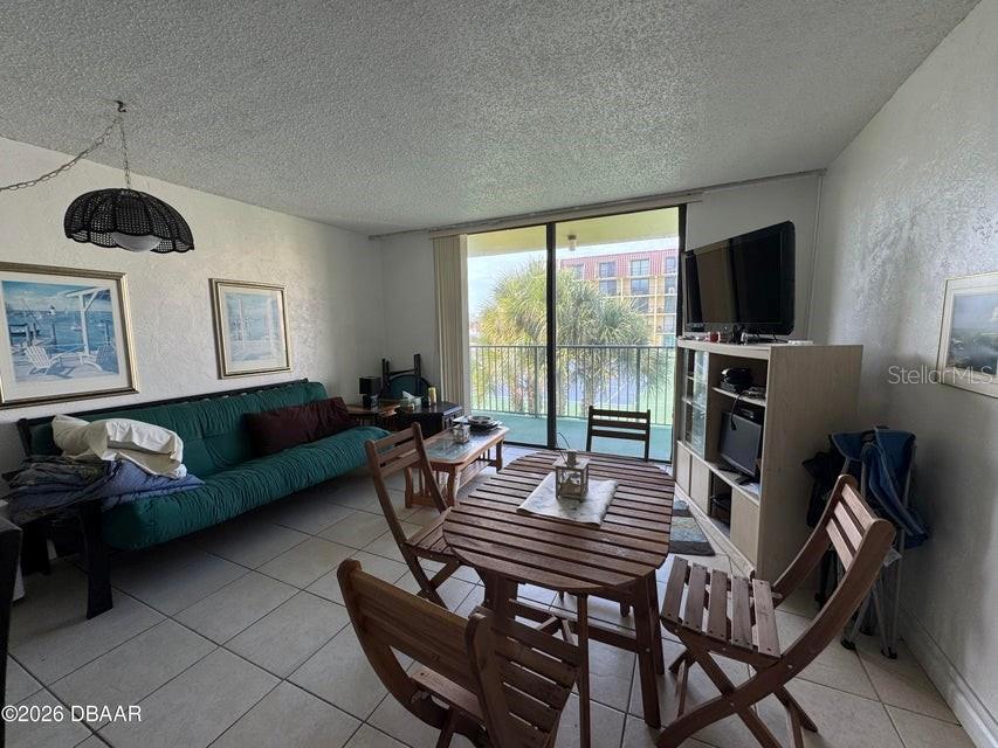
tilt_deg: -6.8
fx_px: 404
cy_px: 374
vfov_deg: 85.7
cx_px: 499
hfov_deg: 102.1
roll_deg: +0.8
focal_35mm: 14
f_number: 2.2
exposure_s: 1/142
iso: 40
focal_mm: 2.22
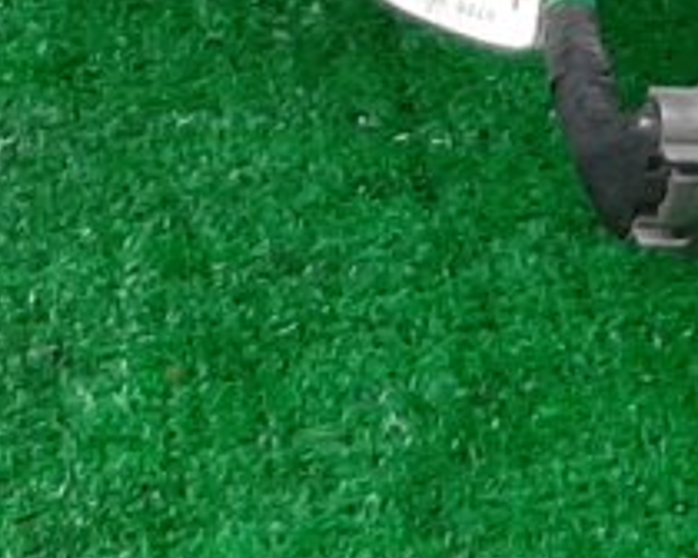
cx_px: 459
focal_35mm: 174
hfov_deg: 11.1
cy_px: -814
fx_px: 3595
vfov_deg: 8.1
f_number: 1.7
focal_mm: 3.93
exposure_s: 1/33
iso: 168
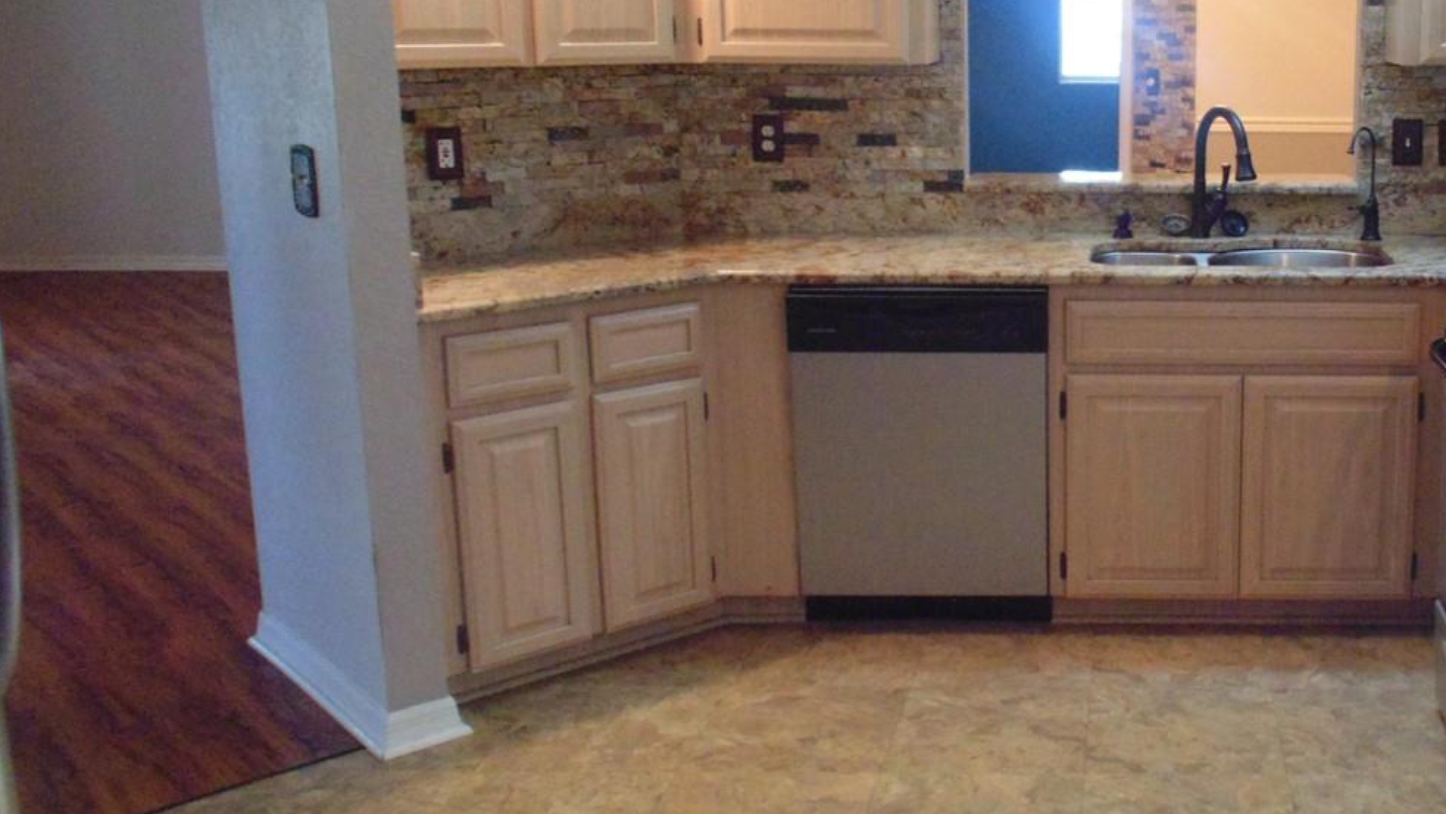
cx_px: 1144
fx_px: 1495
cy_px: 297
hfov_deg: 48.8
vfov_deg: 30.3
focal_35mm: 39
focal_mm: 4
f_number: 3.1
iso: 400
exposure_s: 1/15
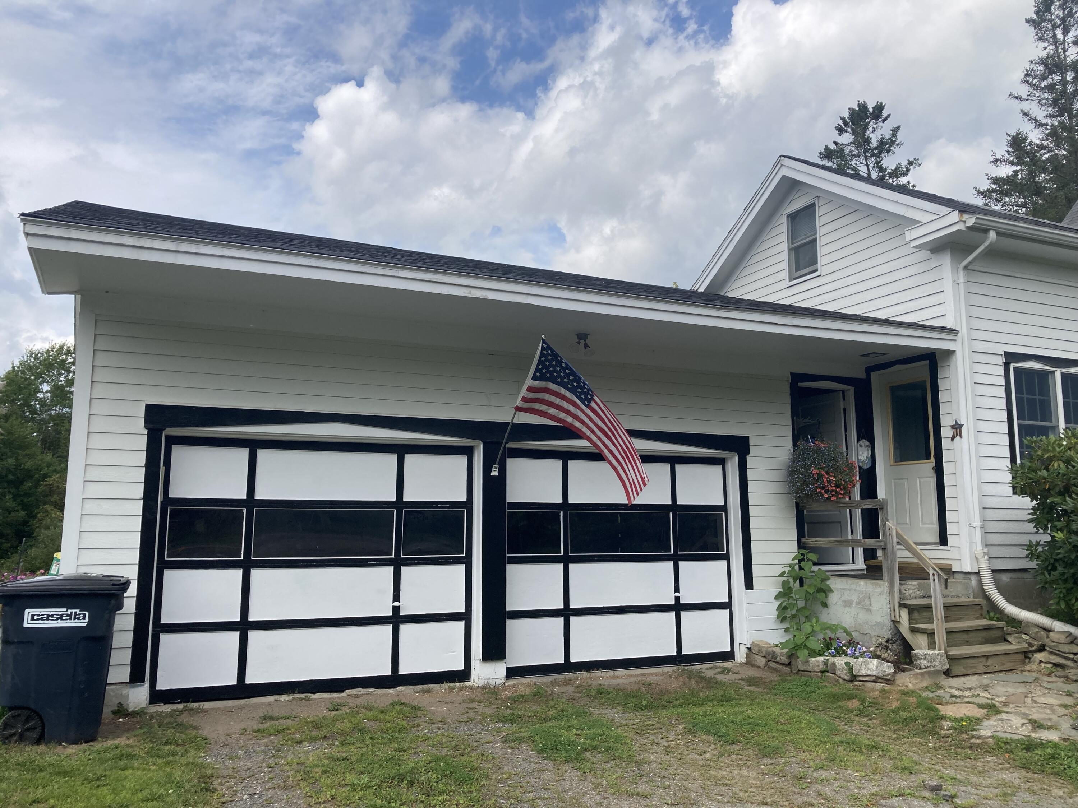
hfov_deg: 63.4
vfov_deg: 49.7
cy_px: 404
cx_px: 539
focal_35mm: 28
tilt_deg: +7.8
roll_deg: -0.3
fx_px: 872
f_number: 1.8
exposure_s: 1/2404
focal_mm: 3.99
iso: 20
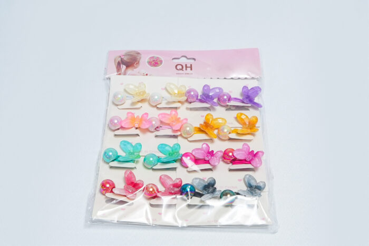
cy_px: 123
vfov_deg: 26.0
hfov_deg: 38.2
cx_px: 184
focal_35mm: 52
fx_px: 533
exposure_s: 1/160
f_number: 10
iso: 2500
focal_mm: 35
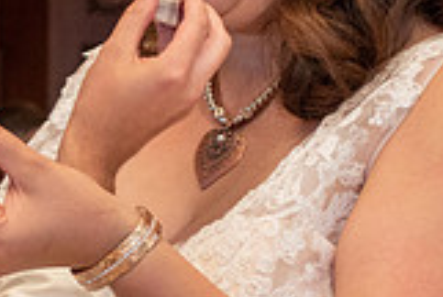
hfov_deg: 9.5
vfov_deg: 6.4
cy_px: 135
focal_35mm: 217
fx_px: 2675
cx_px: 117
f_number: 4.5
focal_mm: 34
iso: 800
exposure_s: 1/60
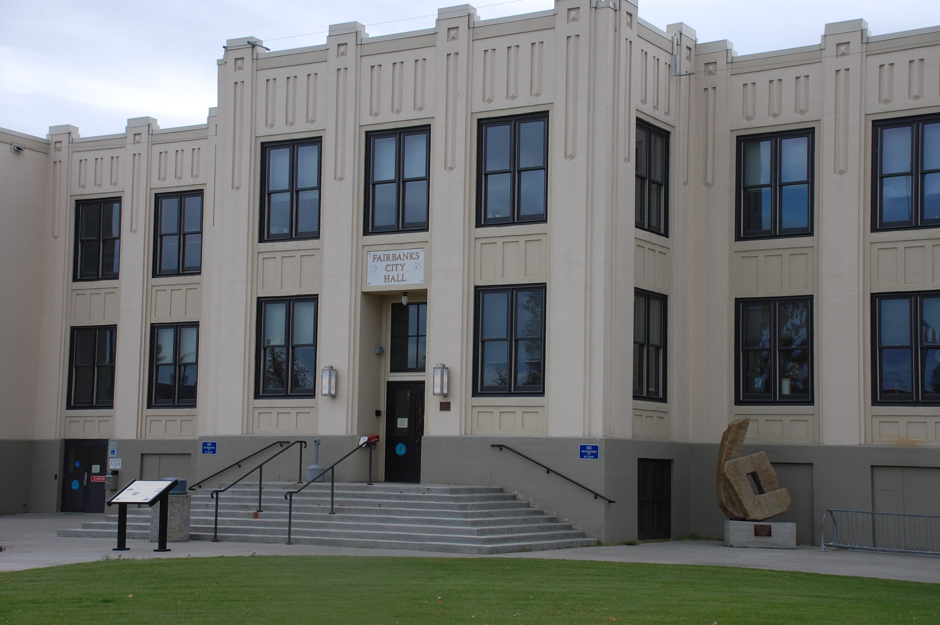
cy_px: 312
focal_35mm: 57
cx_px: 470
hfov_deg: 35.1
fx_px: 1487
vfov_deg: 23.7
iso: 200
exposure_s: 1/160
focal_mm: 38
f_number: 6.3
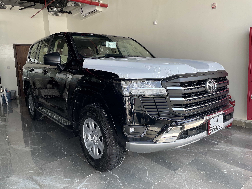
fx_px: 189
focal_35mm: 26
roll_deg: +2.0
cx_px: 126
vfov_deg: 53.1
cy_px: 94
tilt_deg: -9.3
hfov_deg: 67.3
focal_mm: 4.2
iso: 32
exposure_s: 1/275
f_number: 1.6
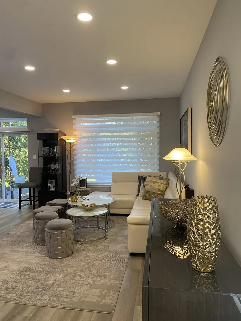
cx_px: 120
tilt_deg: -2.2
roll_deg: +0.0
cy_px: 160
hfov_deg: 53.1
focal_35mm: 26
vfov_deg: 67.3
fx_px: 241
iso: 80
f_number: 1.8
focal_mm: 4.25
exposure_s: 1/60
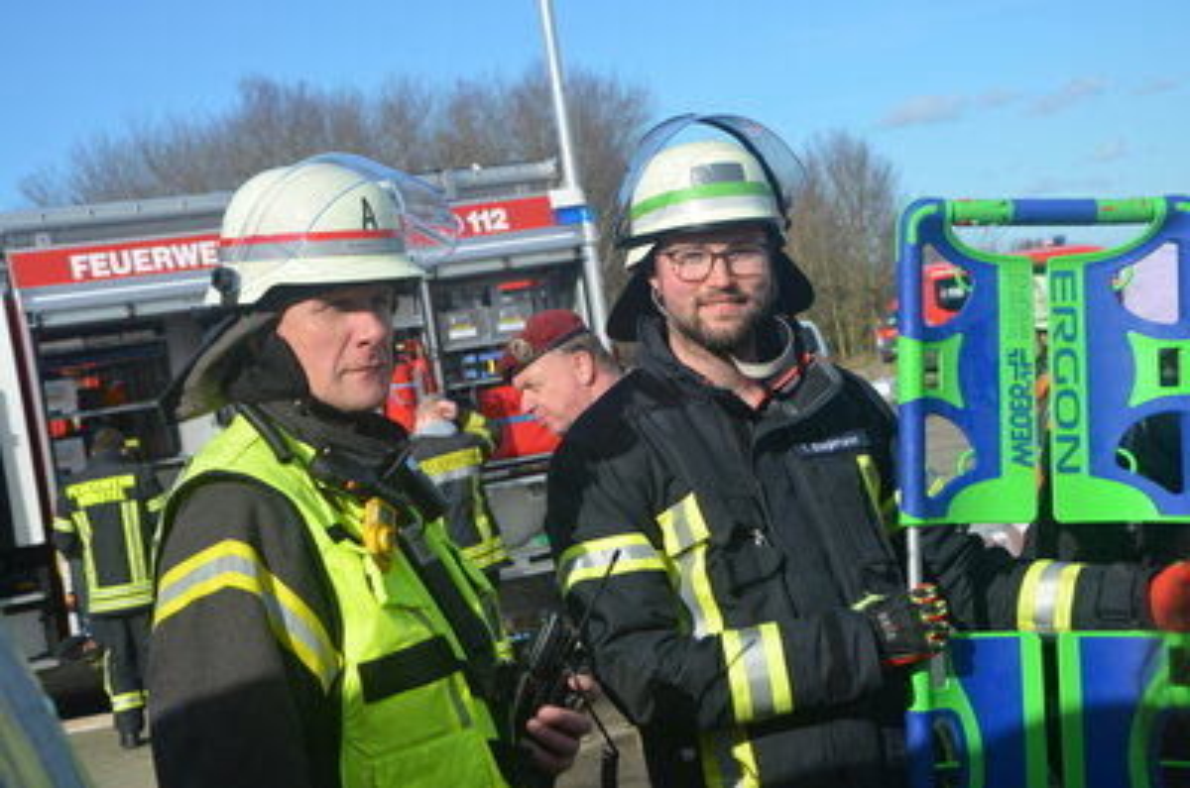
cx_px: 595
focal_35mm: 75
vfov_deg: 18.1
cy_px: 394
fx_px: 2474
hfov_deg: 27.0
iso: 100
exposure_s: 1/320
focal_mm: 50
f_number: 9
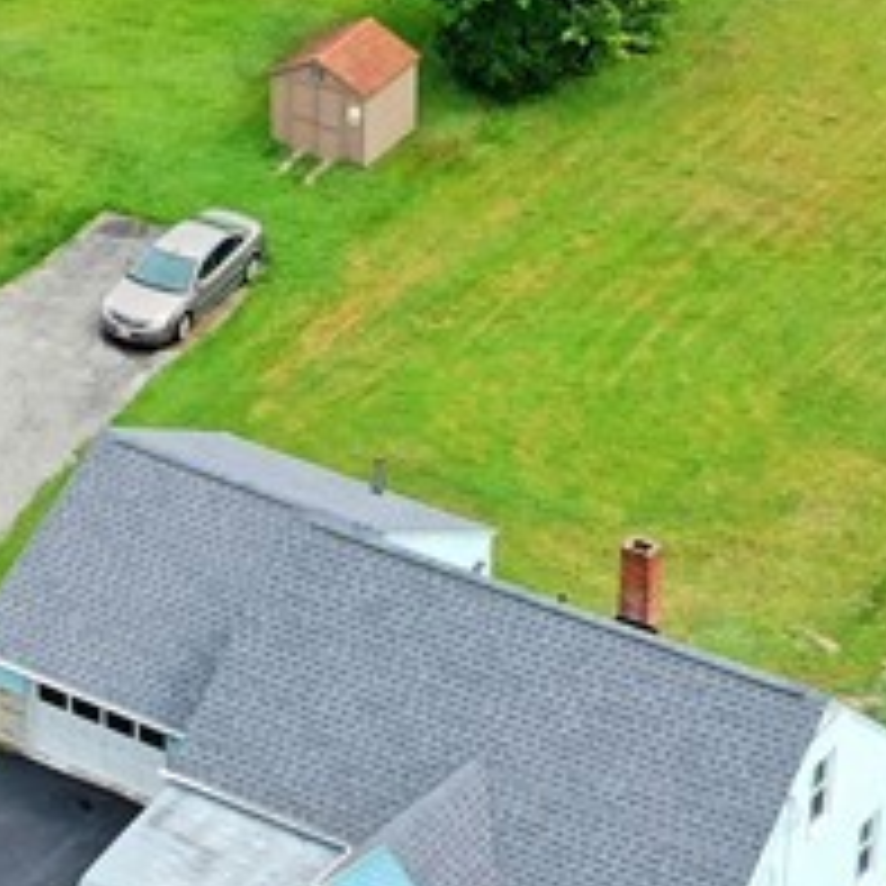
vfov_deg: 13.3
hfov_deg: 13.3
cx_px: 184
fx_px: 3793
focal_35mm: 131
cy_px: 387
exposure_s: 1/200
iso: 100
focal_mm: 10.26
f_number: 4.5
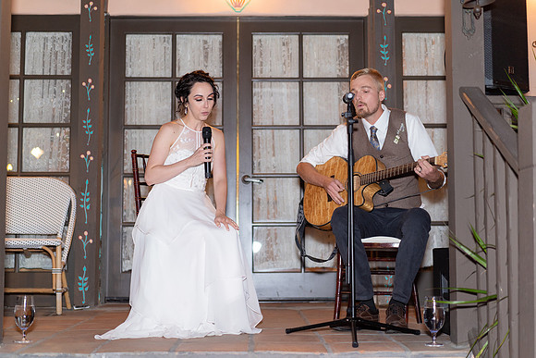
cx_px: 268
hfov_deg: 36.2
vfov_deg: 24.6
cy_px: 179
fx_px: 819
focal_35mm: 55
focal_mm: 55
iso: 800
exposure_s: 1/200
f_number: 2
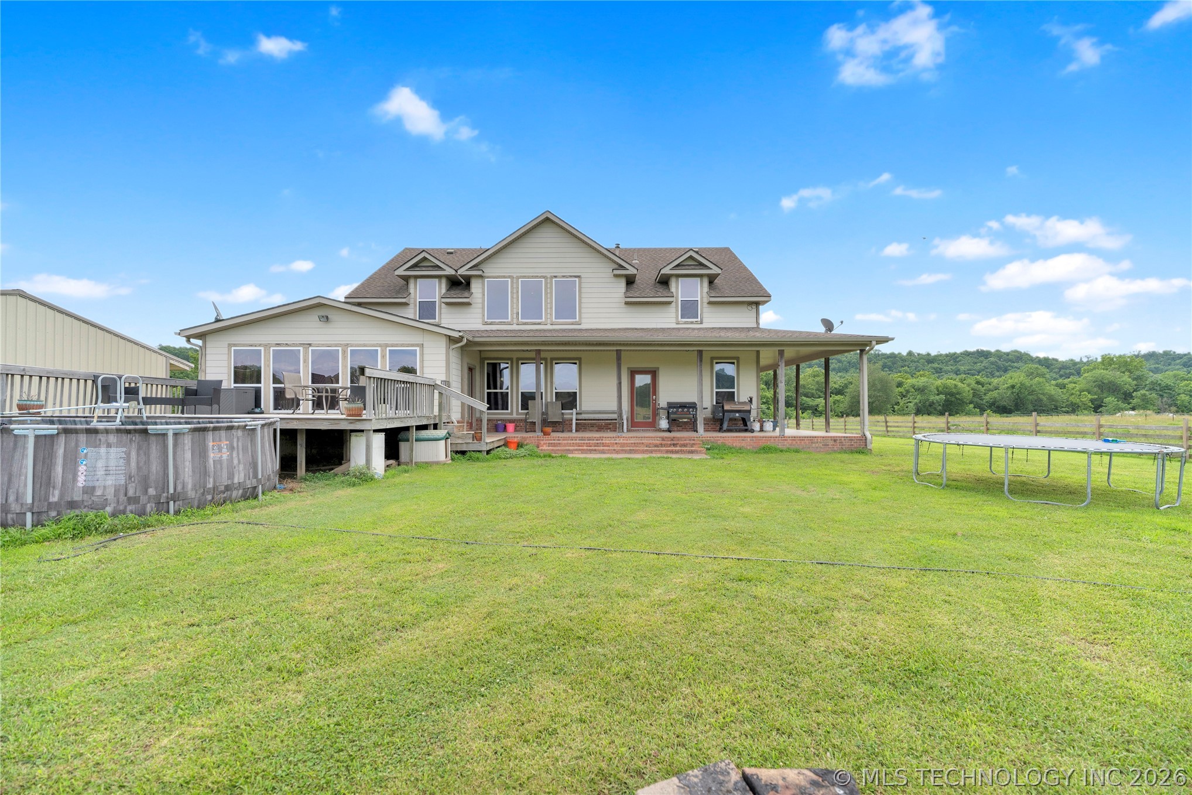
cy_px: 398
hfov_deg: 104.3
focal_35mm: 14
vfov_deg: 81.2
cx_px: 596
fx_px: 463
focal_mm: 14
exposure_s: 1/800
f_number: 2.8
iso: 250
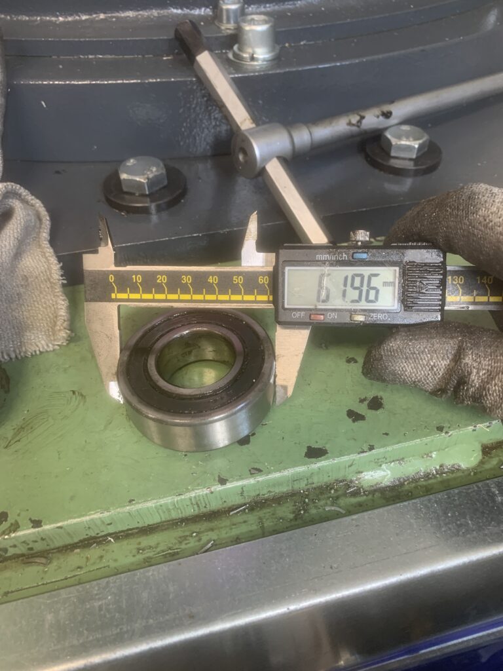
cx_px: 252
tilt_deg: -45.6
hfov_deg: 53.1
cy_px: 336
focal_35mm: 26
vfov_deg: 67.3
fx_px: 504
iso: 125
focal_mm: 4.25
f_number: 1.8
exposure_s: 1/50
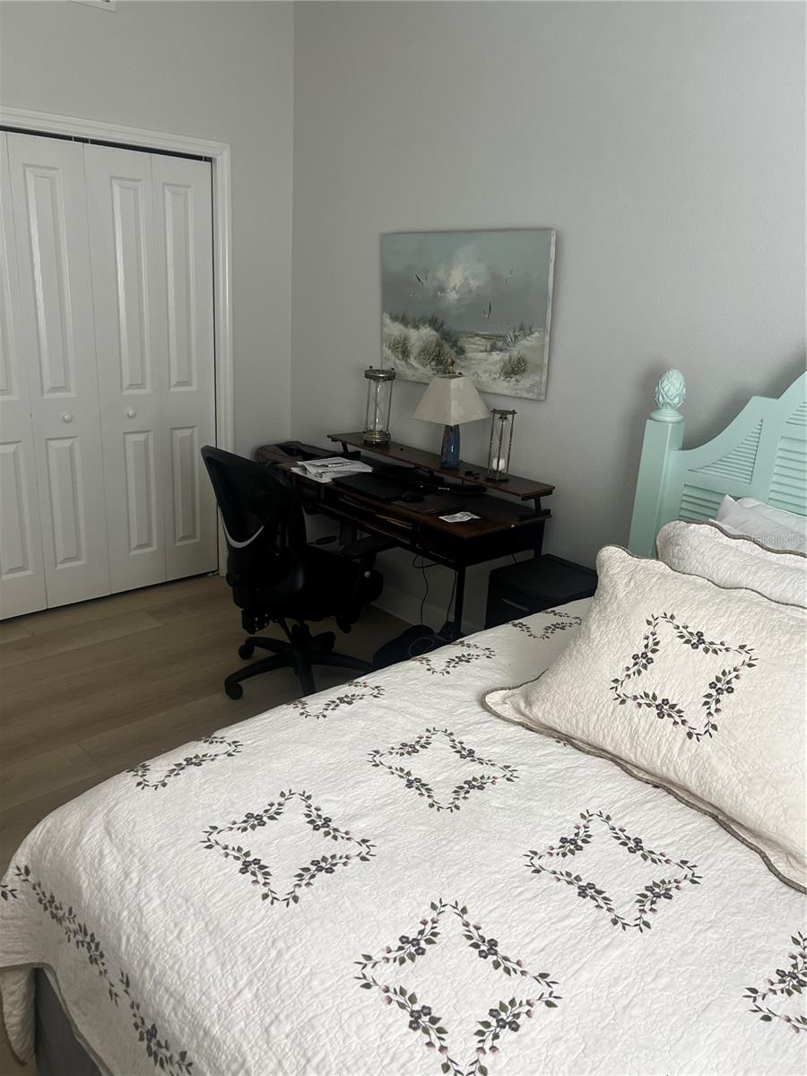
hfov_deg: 53.1
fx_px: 808
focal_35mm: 26
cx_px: 404
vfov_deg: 67.3
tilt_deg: -17.0
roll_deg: -3.3
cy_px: 538
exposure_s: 1/121
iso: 125
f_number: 1.5
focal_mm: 5.7
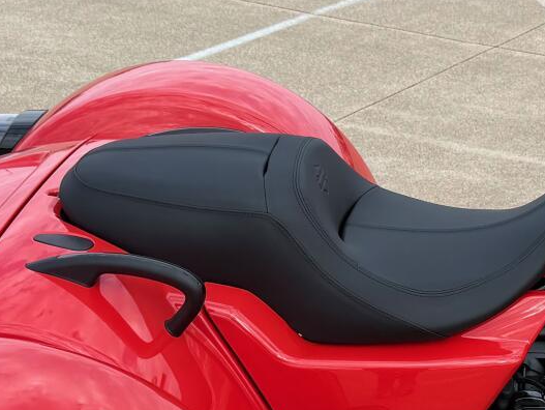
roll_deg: -1.5
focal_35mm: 91
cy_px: 435
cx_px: 544
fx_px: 1434
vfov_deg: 15.9
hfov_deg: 20.8
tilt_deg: -29.5
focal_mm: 6.76
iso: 80
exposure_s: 1/1855
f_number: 1.78
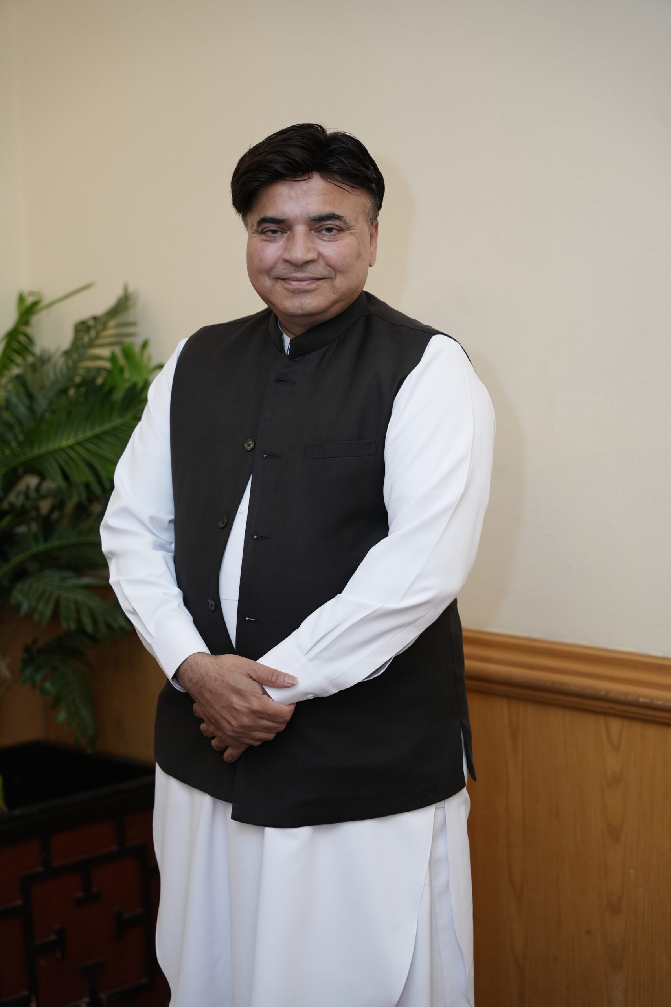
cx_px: 336
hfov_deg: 19.5
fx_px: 1957
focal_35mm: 70
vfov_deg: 28.8
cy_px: 504
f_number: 2.8
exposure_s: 1/125
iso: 1250
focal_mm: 70
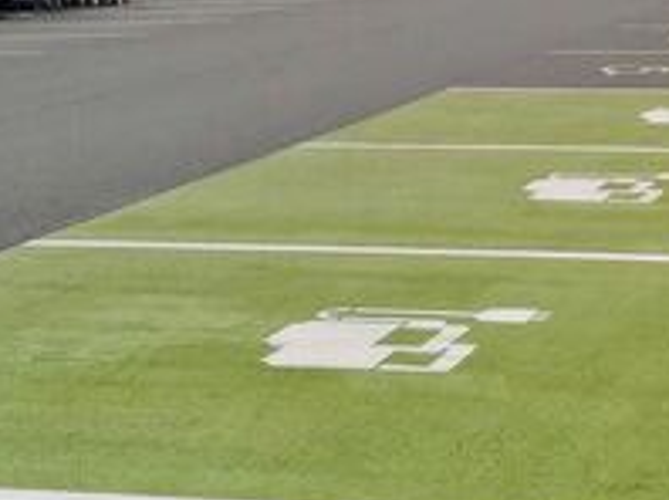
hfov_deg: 20.6
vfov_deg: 15.7
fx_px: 1776
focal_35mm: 92
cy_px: 7
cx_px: 676
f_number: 1.8
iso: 50
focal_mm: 5.3
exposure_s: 1/416
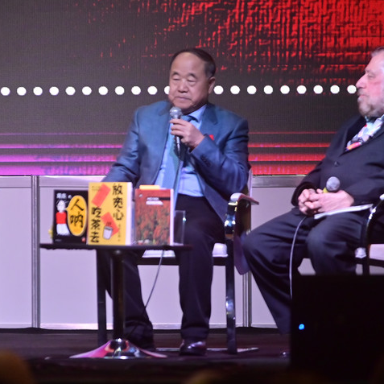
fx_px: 4832
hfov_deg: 4.6
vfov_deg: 4.6
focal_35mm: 385
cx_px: 125
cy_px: 192
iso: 2500
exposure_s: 1/640
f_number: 2.8
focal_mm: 200
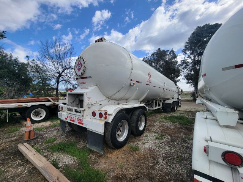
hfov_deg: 106.2
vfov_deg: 89.9
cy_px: 91
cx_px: 122
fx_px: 91
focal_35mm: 13
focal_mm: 2.2
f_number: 2.2
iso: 50
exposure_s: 1/1228
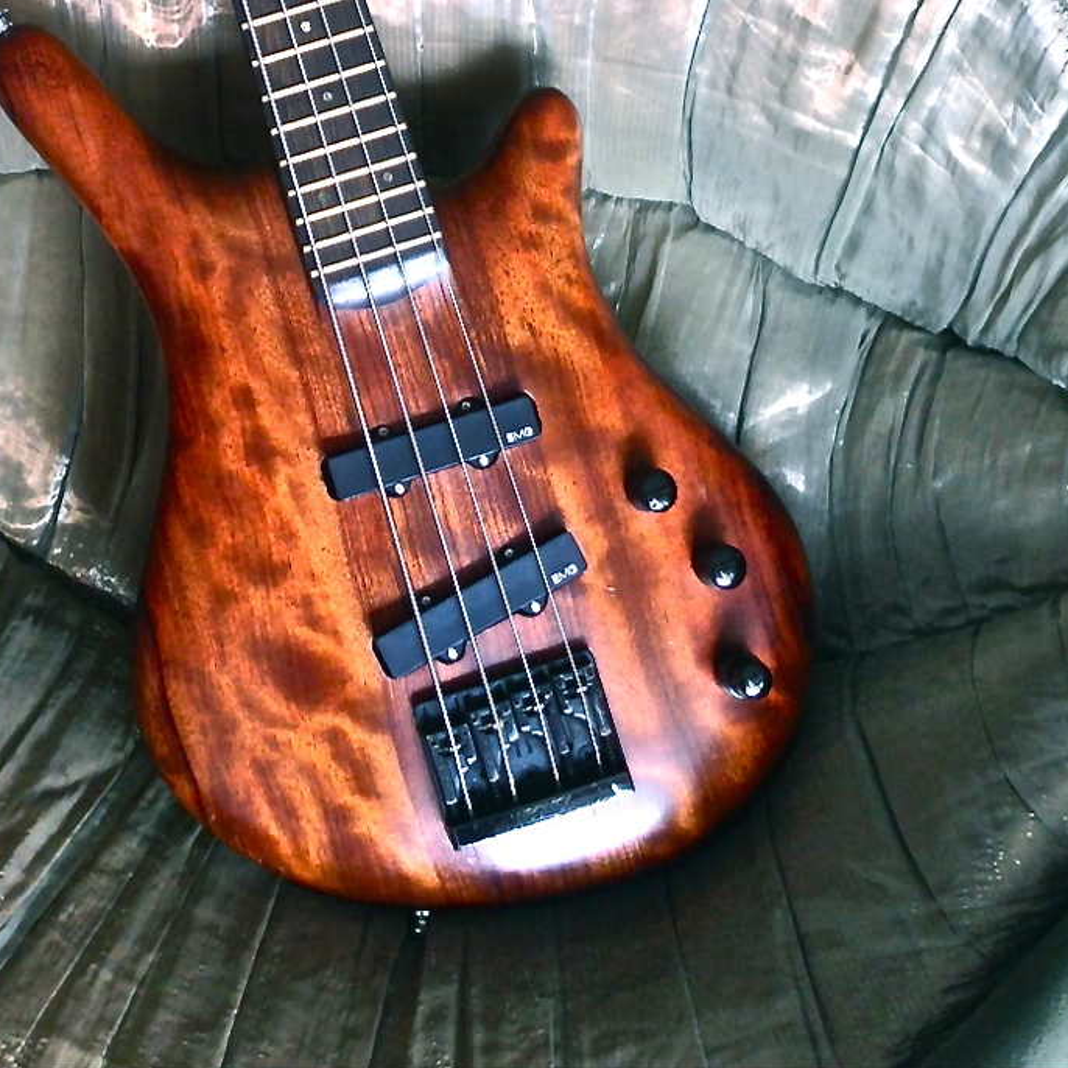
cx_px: 299
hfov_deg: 25.1
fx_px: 2374
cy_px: -174
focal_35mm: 68
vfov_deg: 23.4
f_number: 2.4
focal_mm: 4.13
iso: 50
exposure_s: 1/30
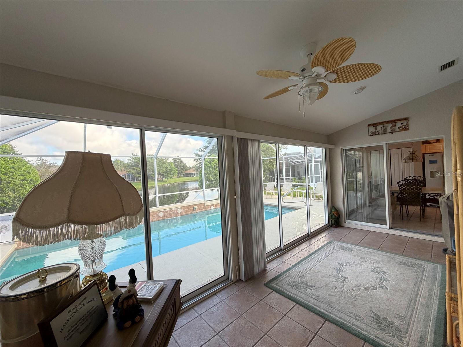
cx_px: 232
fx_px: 187
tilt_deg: -0.6
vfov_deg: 85.7
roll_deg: +3.0
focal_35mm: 14
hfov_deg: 102.1
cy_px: 174
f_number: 2.2
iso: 125
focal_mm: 2.22
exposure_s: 1/121
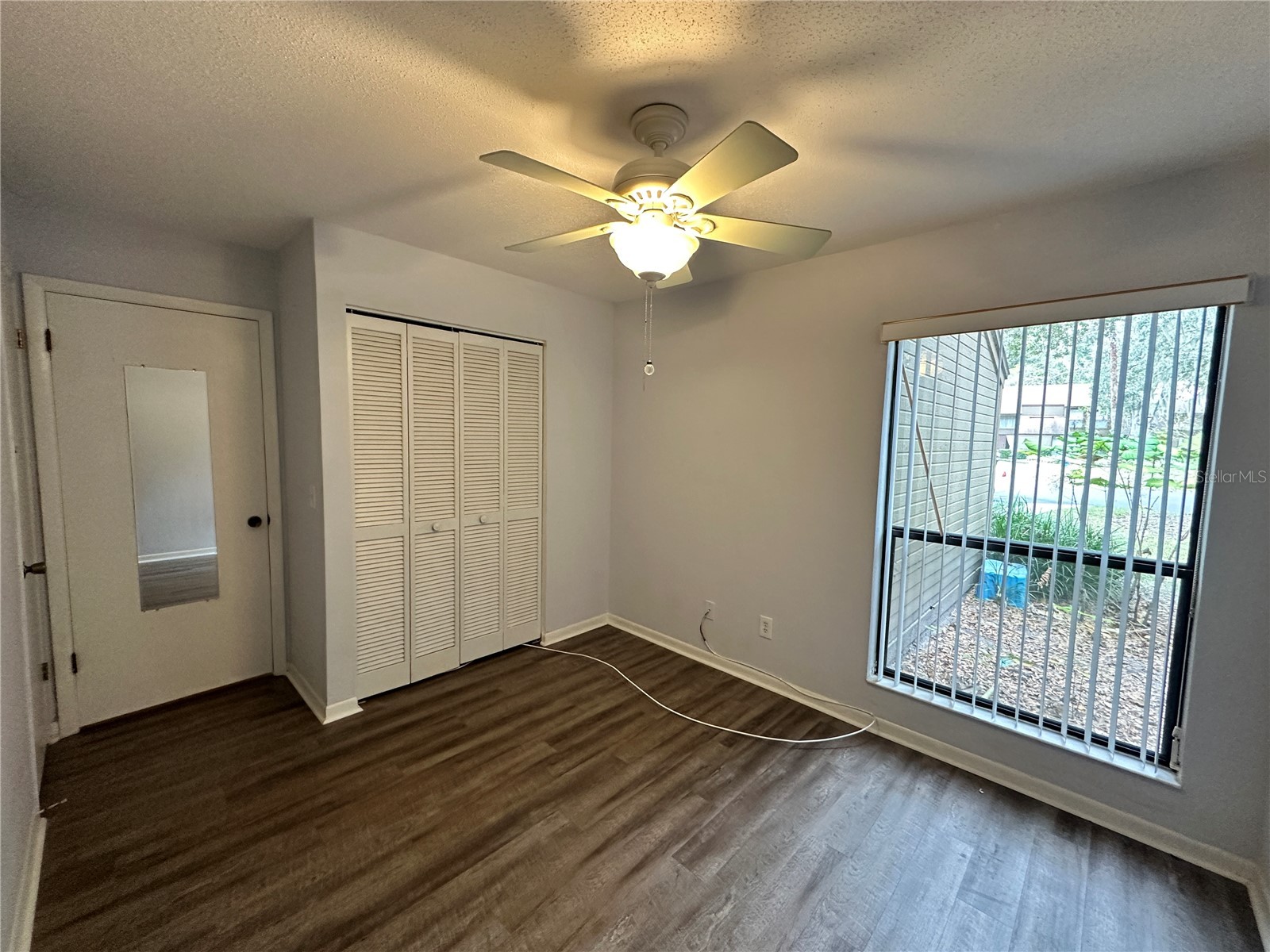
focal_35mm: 14
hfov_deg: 102.1
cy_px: 476
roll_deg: -1.9
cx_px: 635
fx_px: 514
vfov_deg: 85.7
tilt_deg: -5.0
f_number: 2.2
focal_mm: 2.22
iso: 320
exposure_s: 1/60
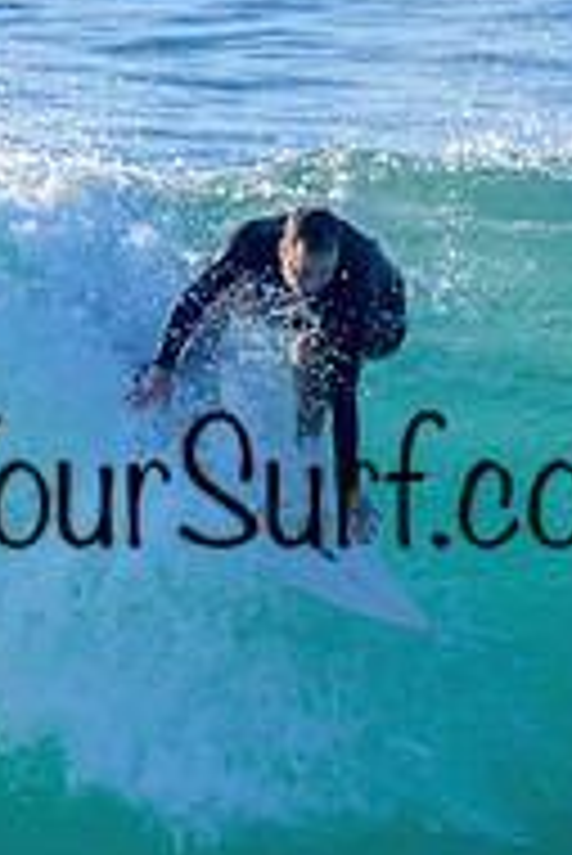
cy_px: 331
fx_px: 67701
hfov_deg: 0.5
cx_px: 191
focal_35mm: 2846
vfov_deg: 0.7
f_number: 11
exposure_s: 1/2000
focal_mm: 800
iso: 1400
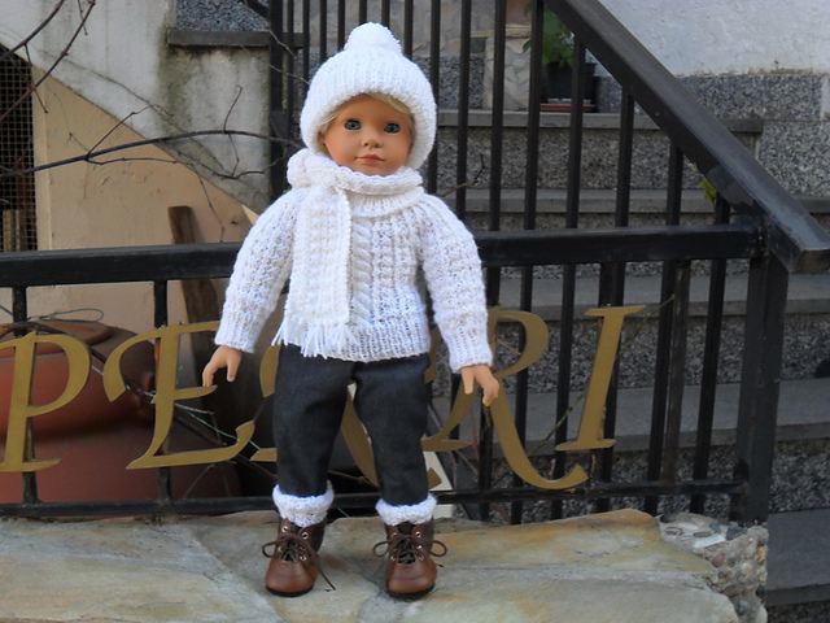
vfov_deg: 32.9
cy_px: 312
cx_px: 415
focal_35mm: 44
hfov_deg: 42.9
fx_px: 1055
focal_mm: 7.8
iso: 100
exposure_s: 1/60
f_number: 4.5
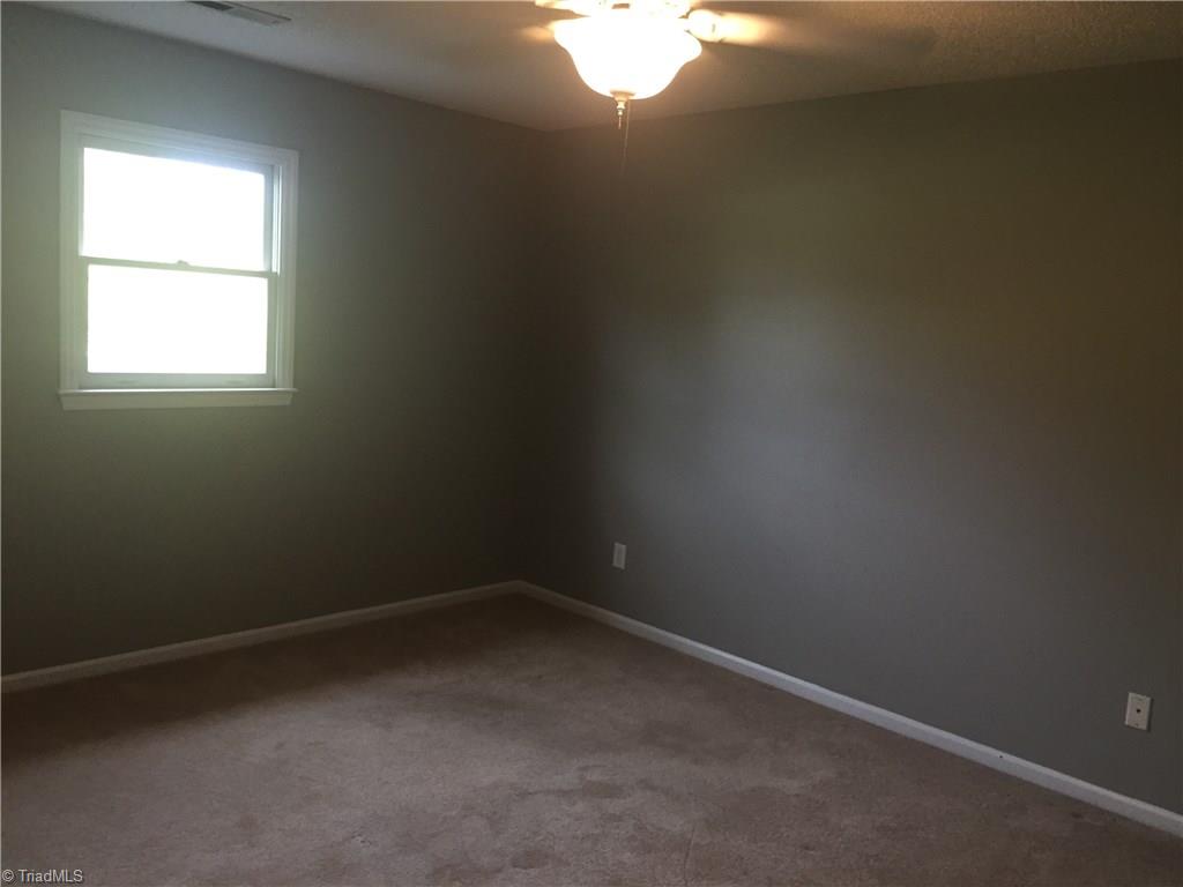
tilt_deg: -6.5
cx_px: 592
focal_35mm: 29
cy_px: 444
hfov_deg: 61.7
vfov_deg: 48.2
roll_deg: -4.9
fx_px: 991
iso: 125
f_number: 2.2
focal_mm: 4.15
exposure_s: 1/30
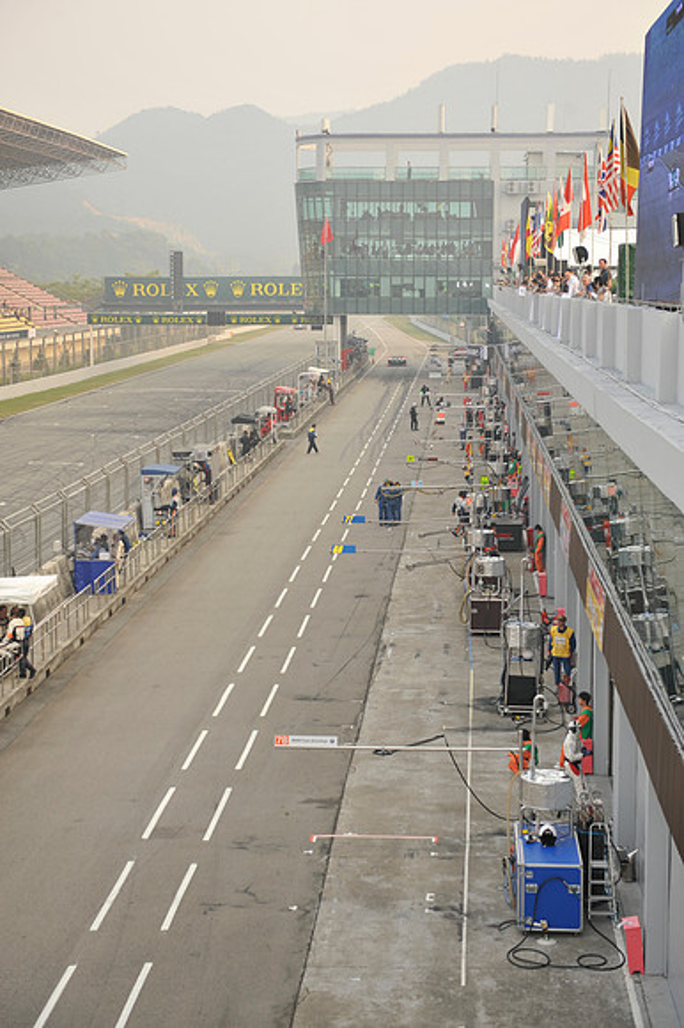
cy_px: 514
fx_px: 1769
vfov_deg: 32.4
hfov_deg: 21.9
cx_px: 342
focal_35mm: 62
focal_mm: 62
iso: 250
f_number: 4
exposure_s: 1/250
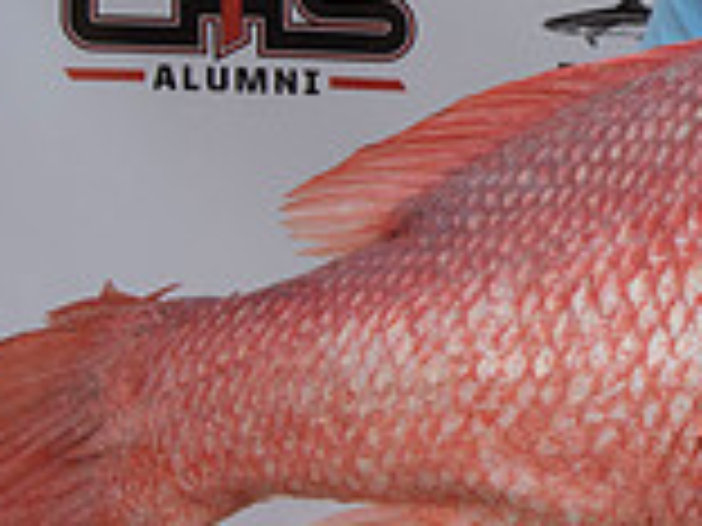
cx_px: 1022
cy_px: -7
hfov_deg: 16.8
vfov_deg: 13.6
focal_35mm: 107
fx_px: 2170
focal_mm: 30
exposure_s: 1/400
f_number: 10
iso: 250
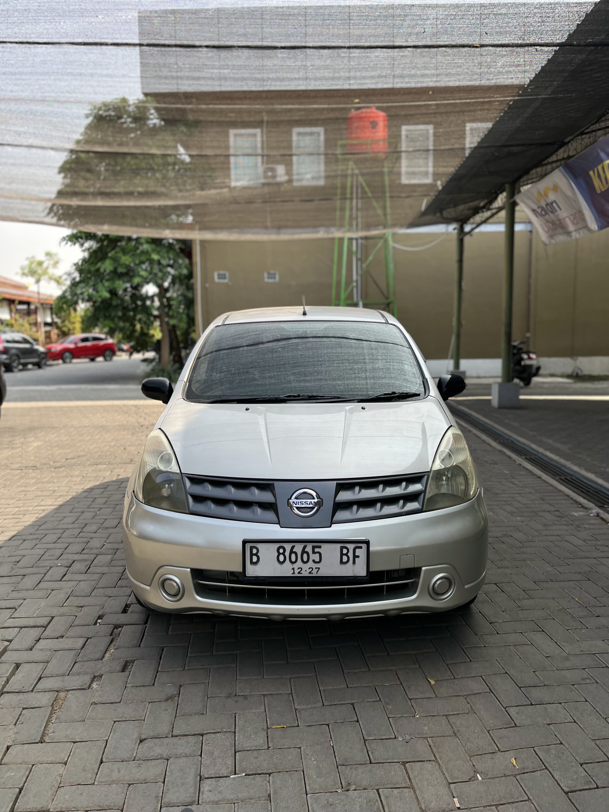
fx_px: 610
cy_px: 406
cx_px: 304
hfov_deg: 53.1
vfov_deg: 67.3
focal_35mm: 26
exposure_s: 1/840
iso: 50
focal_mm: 5.1
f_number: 1.6
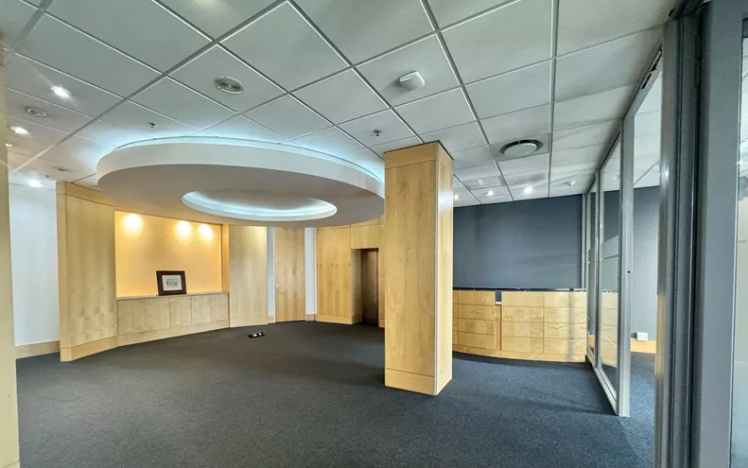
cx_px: 375
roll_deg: +0.6
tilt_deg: -0.3
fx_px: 306
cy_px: 281
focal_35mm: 15
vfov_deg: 74.0
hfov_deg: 101.4
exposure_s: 1/50
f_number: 2.2
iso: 500
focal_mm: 2.22
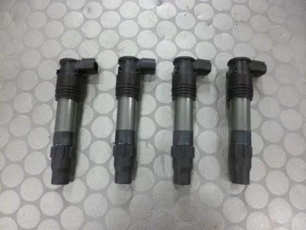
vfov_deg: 56.8
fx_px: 212
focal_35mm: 24
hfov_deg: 71.6
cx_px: 153
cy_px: 115
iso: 800
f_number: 2.5
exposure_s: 1/50
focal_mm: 4.3
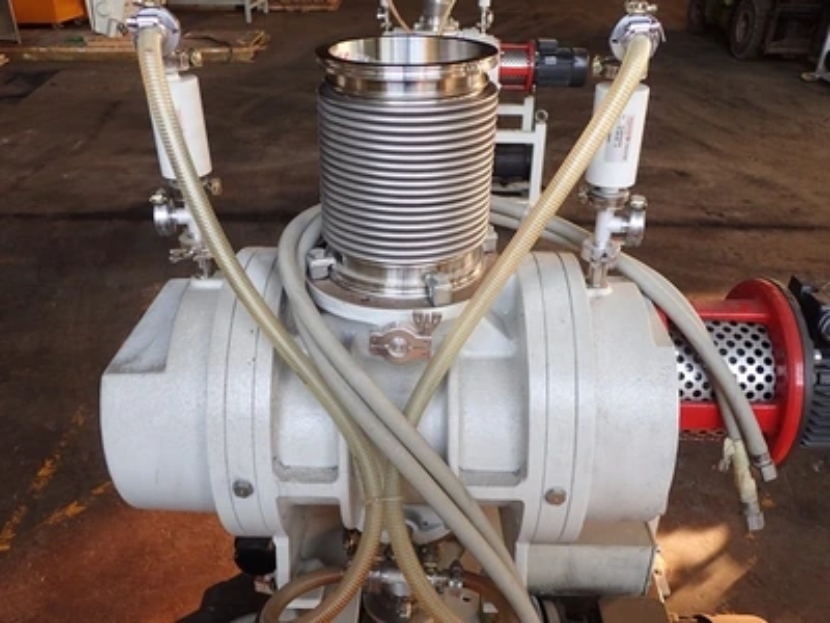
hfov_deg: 60.0
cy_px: 312
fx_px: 719
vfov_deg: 46.8
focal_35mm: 30
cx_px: 415
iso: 200
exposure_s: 1/40
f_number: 2.3
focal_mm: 5.5
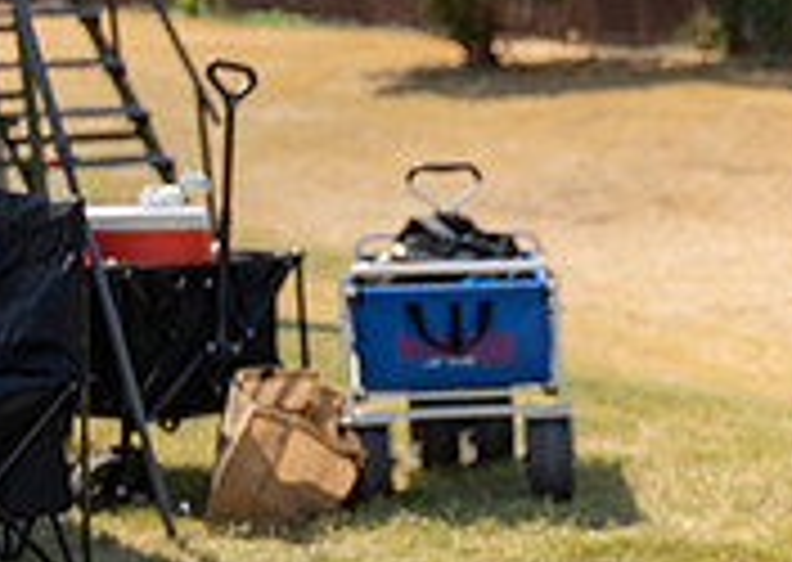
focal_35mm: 138
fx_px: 3098
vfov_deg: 10.3
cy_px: 557
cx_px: 1411
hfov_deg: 13.2
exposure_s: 1/2000
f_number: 2.8
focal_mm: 35.3
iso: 100
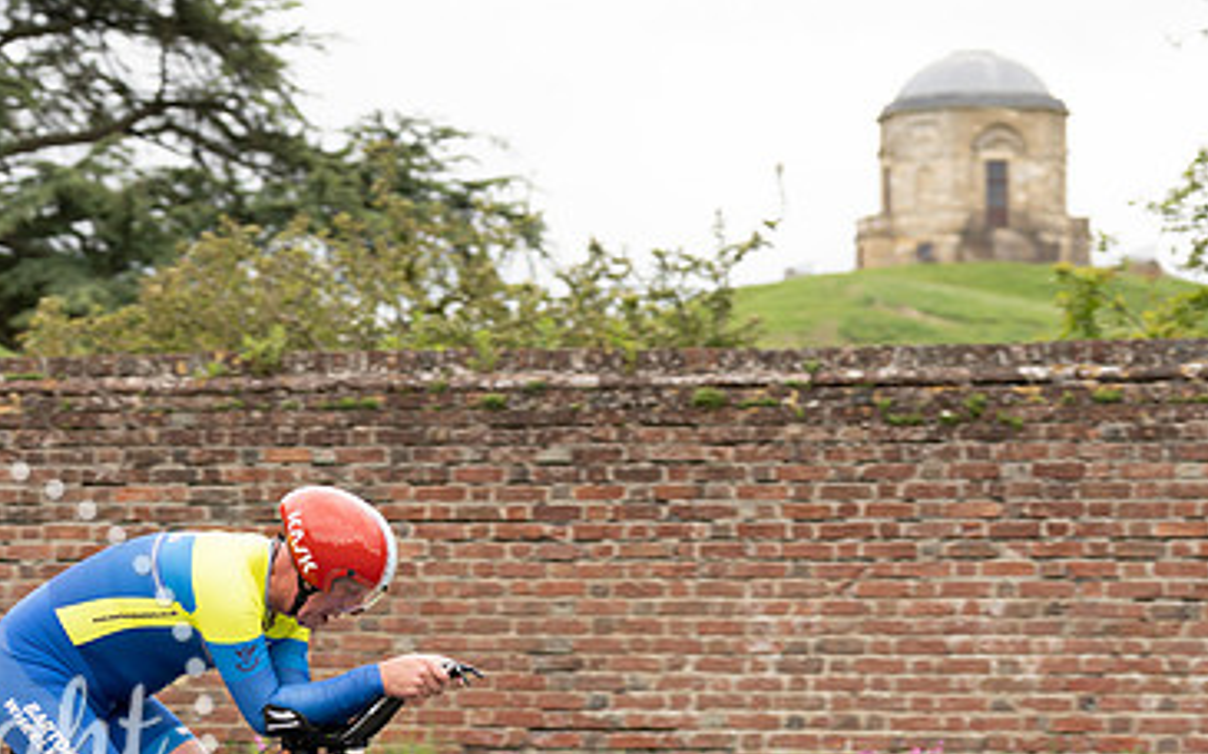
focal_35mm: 133
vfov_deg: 9.8
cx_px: 255
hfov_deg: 15.6
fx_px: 4378
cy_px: 625
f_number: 3.5
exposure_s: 1/1000
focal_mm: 70
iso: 320
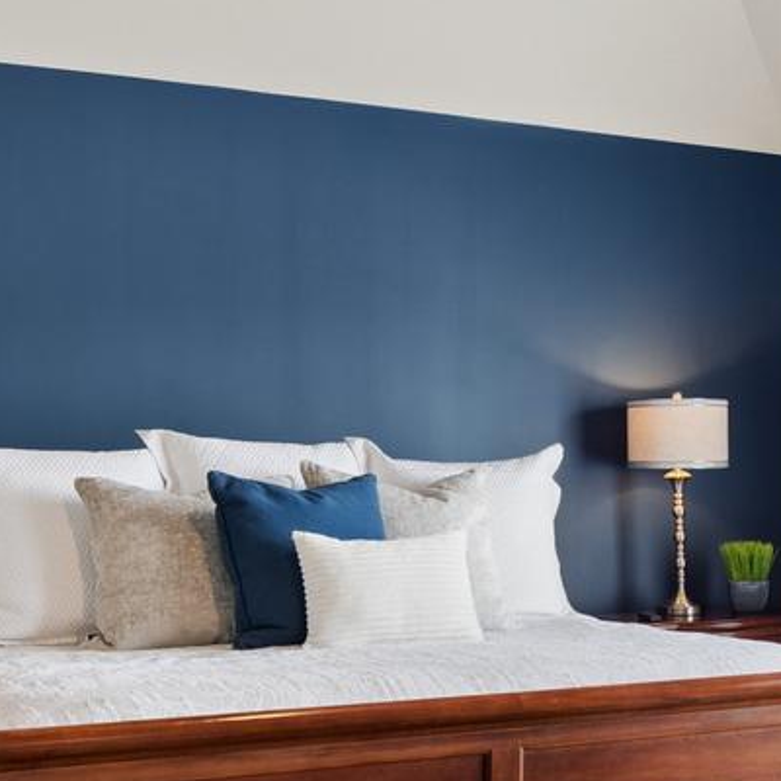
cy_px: 543
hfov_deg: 26.4
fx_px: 1583
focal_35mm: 62
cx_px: 761
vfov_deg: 27.5
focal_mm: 12
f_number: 8
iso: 250
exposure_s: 1/13
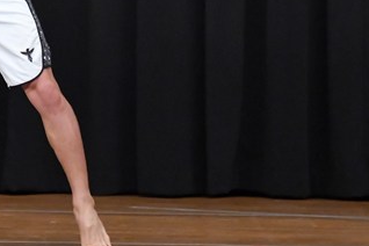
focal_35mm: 529
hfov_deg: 3.9
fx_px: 5422
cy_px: -23
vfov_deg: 2.6
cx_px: -25
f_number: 5.6
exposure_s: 1/400
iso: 8000
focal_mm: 145
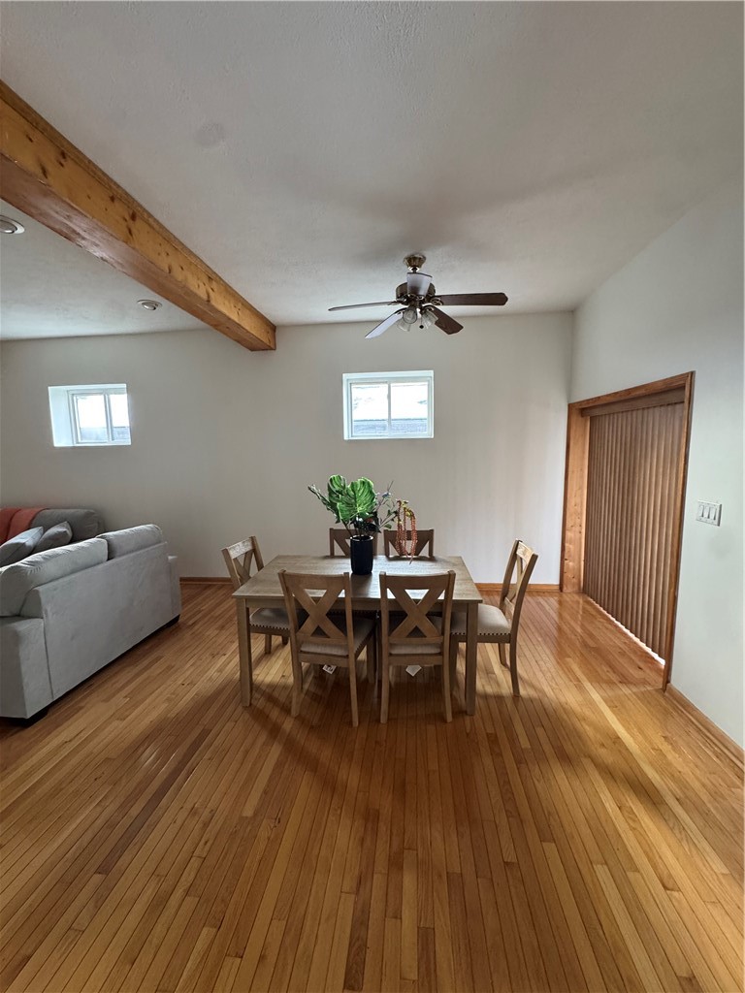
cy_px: 496
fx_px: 402
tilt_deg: -6.1
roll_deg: +2.4
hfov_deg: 85.7
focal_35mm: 14
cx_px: 372
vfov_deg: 102.1
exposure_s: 1/80
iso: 320
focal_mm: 2.22
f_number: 2.2
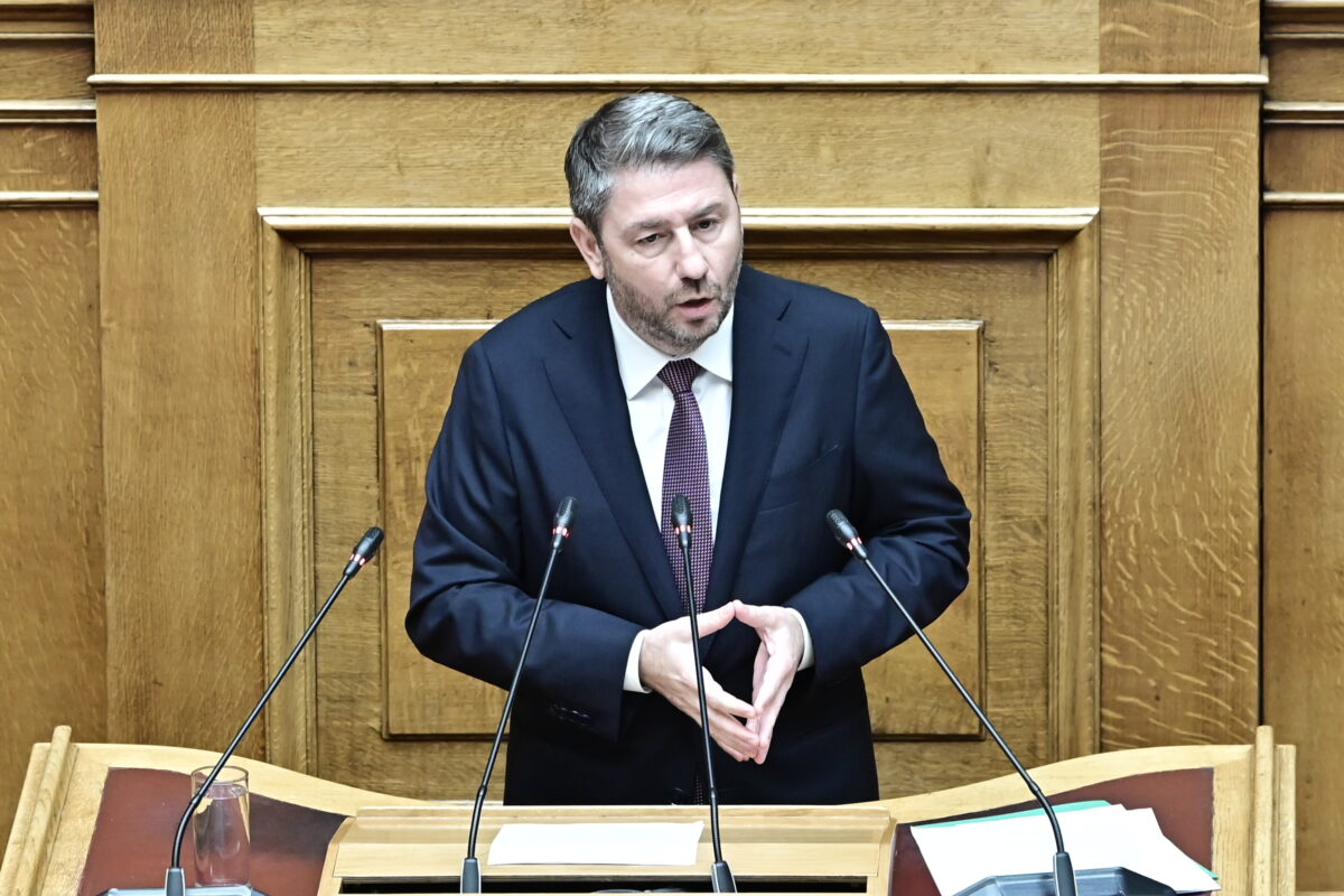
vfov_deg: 4.6
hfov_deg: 6.9
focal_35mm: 300
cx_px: 672
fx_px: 11199
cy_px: 448
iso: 2500
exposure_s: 1/320
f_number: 5
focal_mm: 200
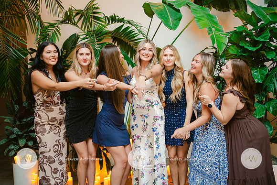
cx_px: 138
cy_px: 92
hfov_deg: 49.7
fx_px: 299
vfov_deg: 34.3
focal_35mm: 39
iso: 1250
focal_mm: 38.9
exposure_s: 1/250
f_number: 2.8
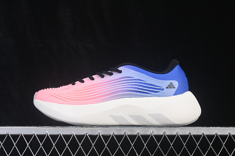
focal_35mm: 75
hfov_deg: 27.0
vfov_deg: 18.2
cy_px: 78
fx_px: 489
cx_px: 118
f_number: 8
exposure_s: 1/80
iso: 160
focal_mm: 50
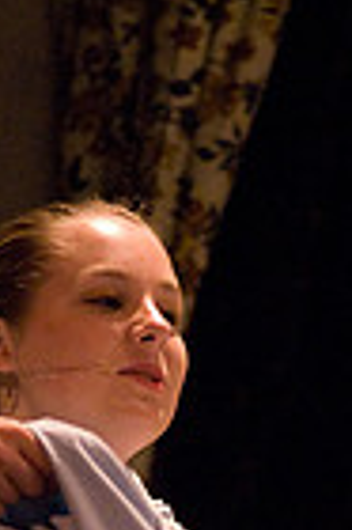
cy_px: 780
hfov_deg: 2.1
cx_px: 225
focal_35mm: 654
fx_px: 9609
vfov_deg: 3.1
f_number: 2.8
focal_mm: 135
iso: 1600
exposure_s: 1/125
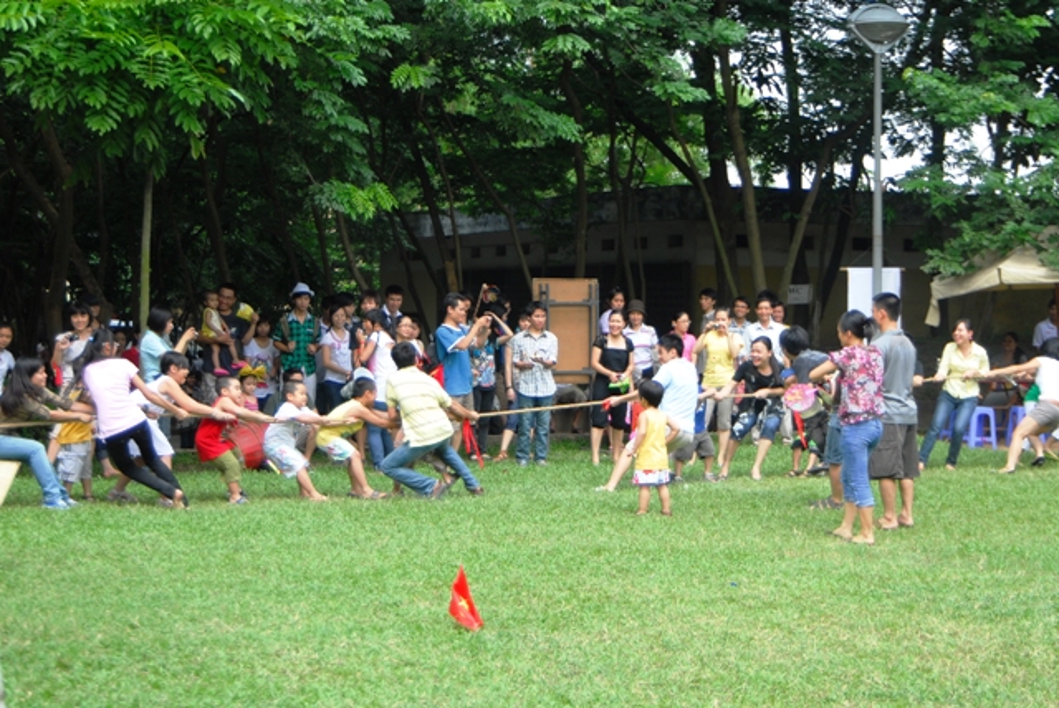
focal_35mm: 93
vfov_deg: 14.7
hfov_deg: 21.9
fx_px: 2738
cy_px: 354
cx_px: 530
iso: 160
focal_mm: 62
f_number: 6.3
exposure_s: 1/200
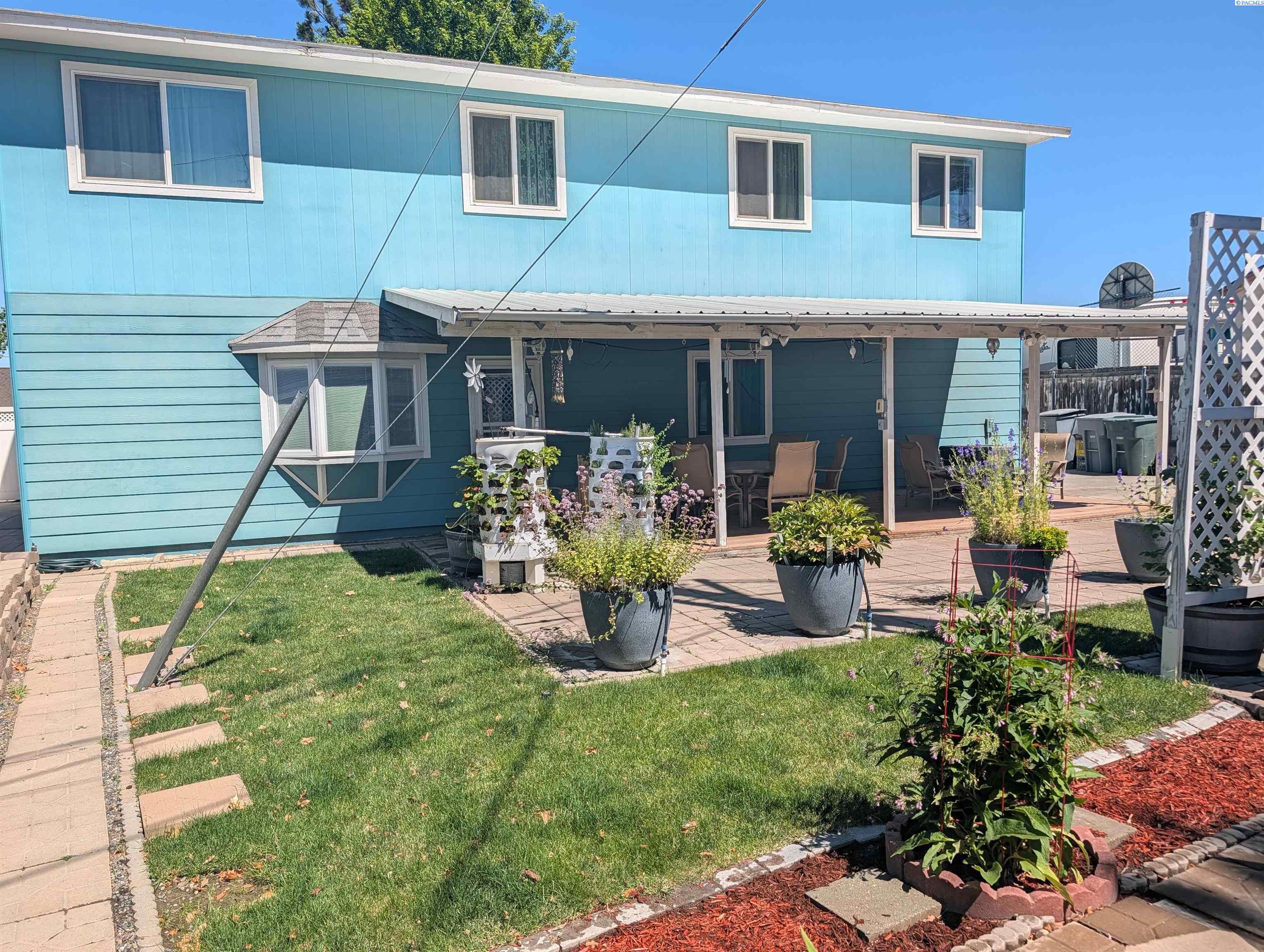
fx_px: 878
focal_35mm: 24
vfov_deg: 56.9
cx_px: 632
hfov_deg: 71.5
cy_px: 476
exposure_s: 1/1715
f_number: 1.68
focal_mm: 6.9
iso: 20
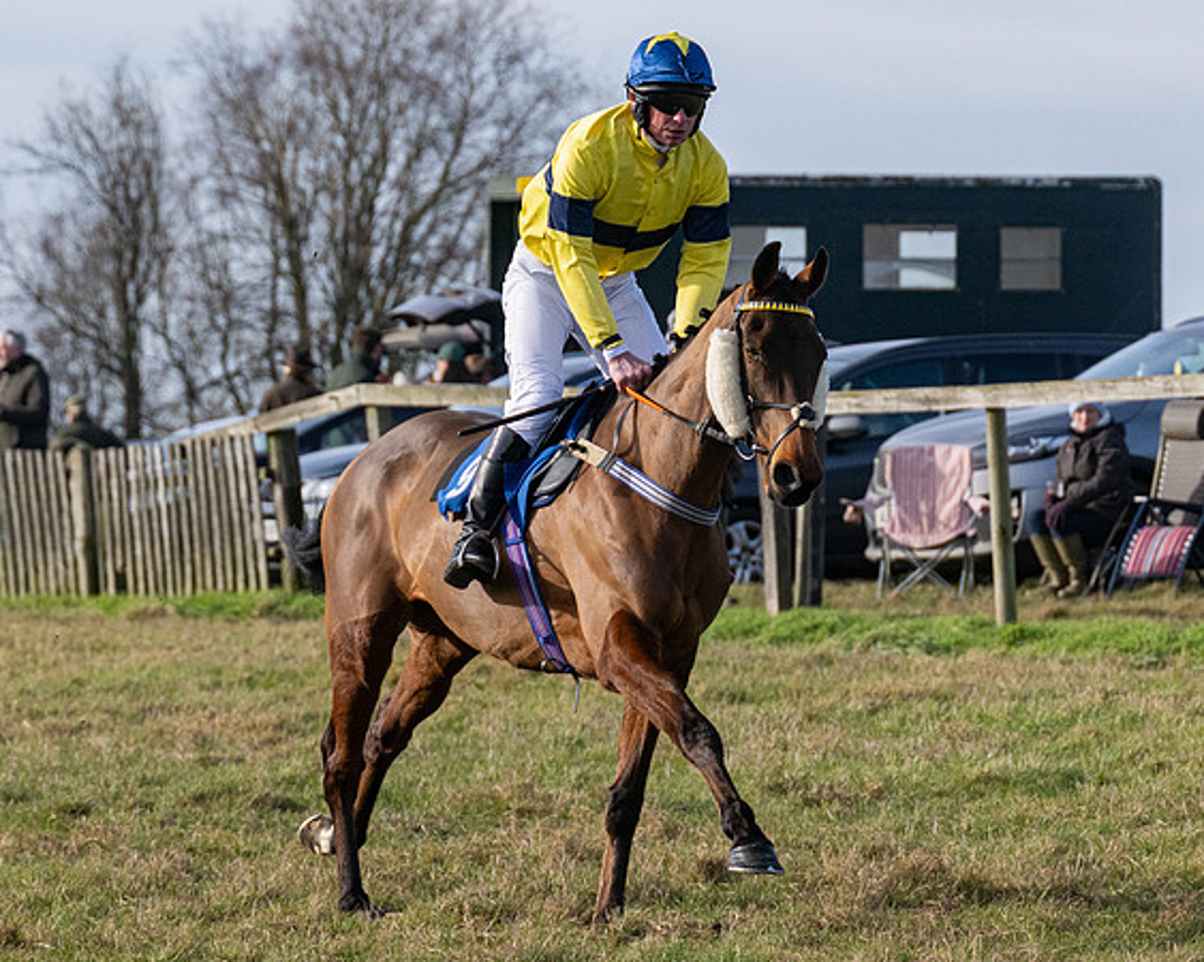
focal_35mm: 290
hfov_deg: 6.7
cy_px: 481
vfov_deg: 5.3
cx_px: 716
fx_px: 10316
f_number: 5
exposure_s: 1/3200
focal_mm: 125
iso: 400
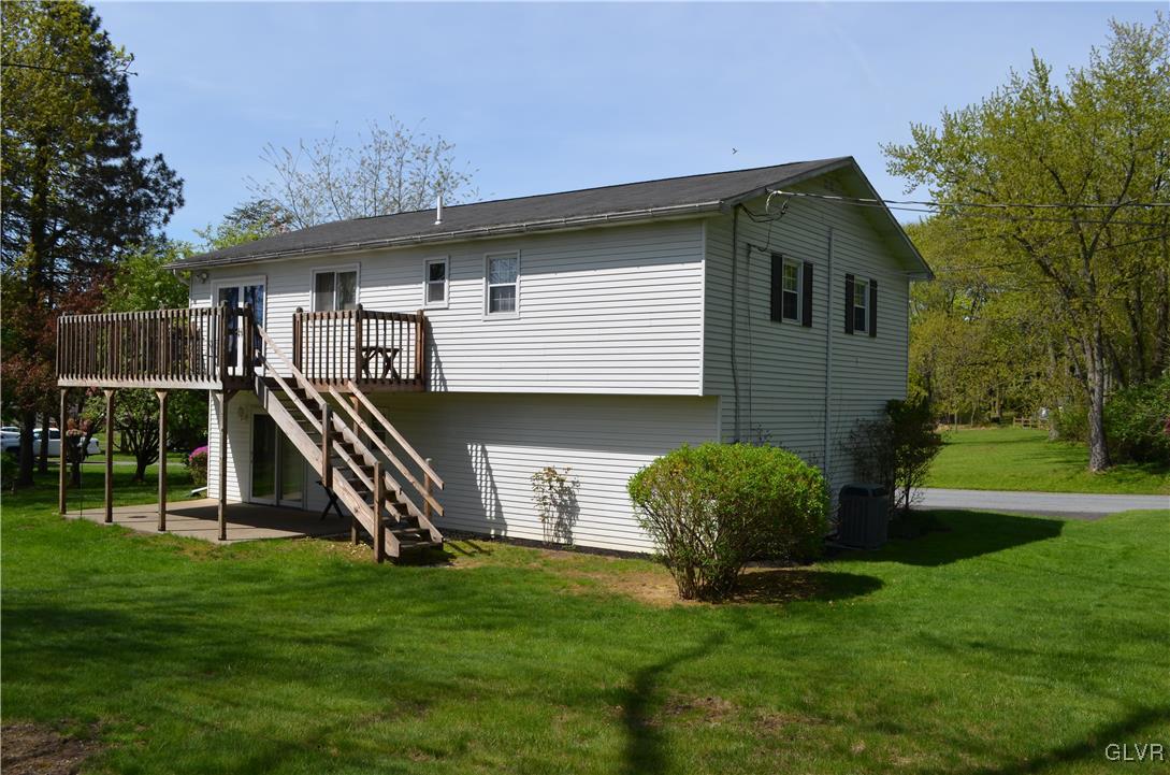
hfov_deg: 57.3
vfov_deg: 39.8
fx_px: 1070
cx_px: 585
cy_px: 388
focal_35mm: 33
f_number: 9
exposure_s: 1/320
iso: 100
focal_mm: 22
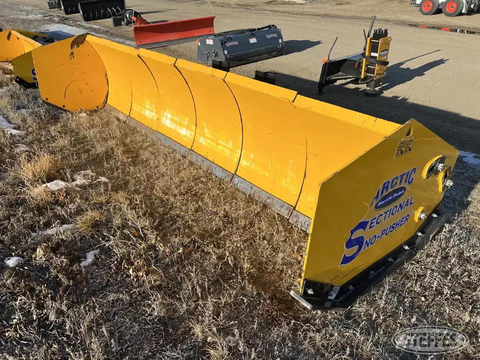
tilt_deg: -30.4
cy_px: 180
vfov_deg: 53.1
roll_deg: +1.7
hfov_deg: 67.3
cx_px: 240
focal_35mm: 26
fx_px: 361
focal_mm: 5.7
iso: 50
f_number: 1.5
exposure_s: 1/4274
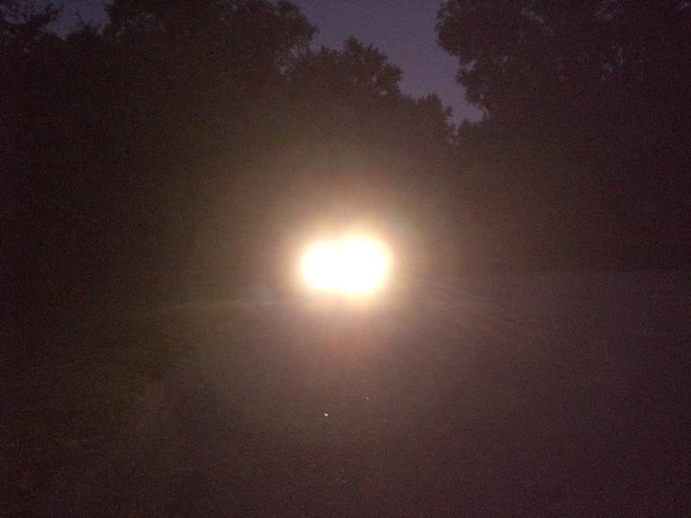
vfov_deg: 37.7
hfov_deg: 49.0
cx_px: 346
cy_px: 259
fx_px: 759
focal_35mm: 38
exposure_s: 1/20
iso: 800
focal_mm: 6.3
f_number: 3.1
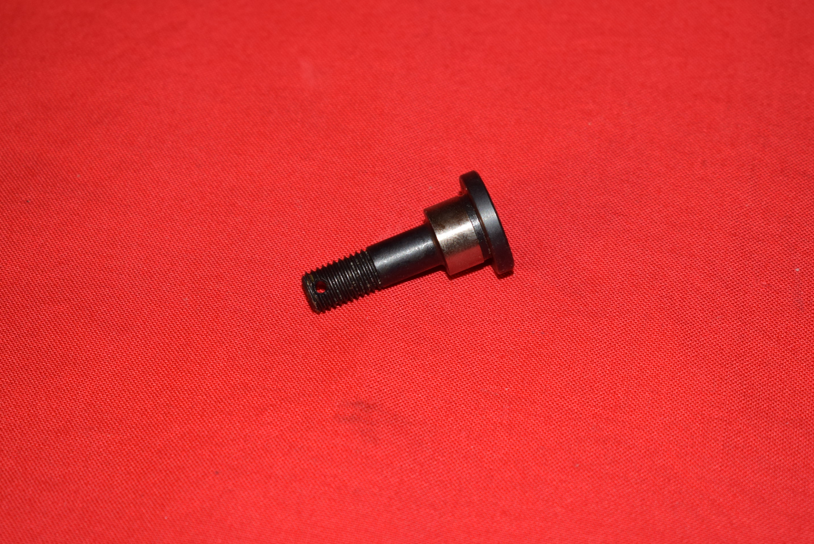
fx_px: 1958
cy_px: 272
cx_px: 412
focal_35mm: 87
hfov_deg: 23.5
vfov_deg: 15.8
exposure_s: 1/30
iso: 400
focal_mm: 55
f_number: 5.6
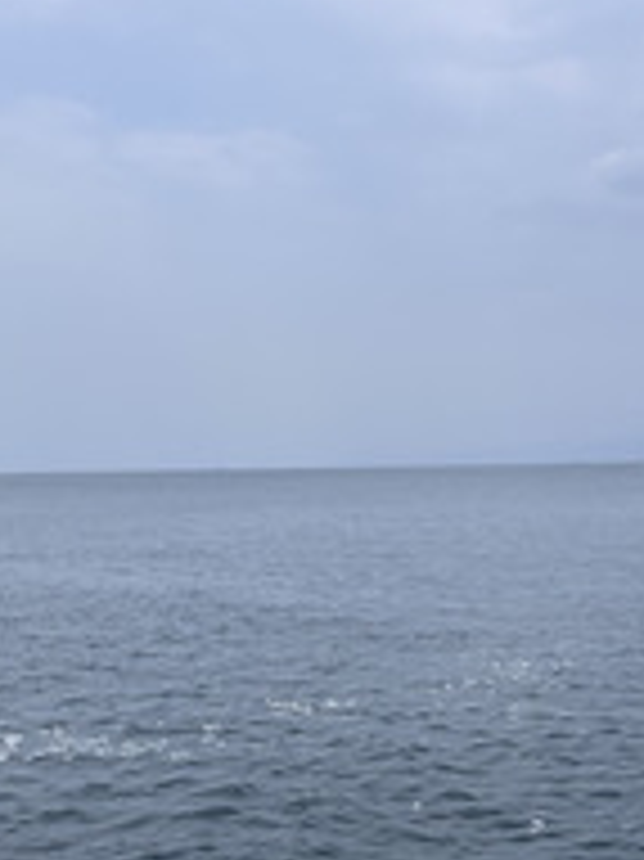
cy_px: 538
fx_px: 1440
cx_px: 446
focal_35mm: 58
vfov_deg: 33.1
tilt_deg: -4.0
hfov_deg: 25.0
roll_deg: +0.9
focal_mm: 5.1
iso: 50
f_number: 1.6
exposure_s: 1/8403
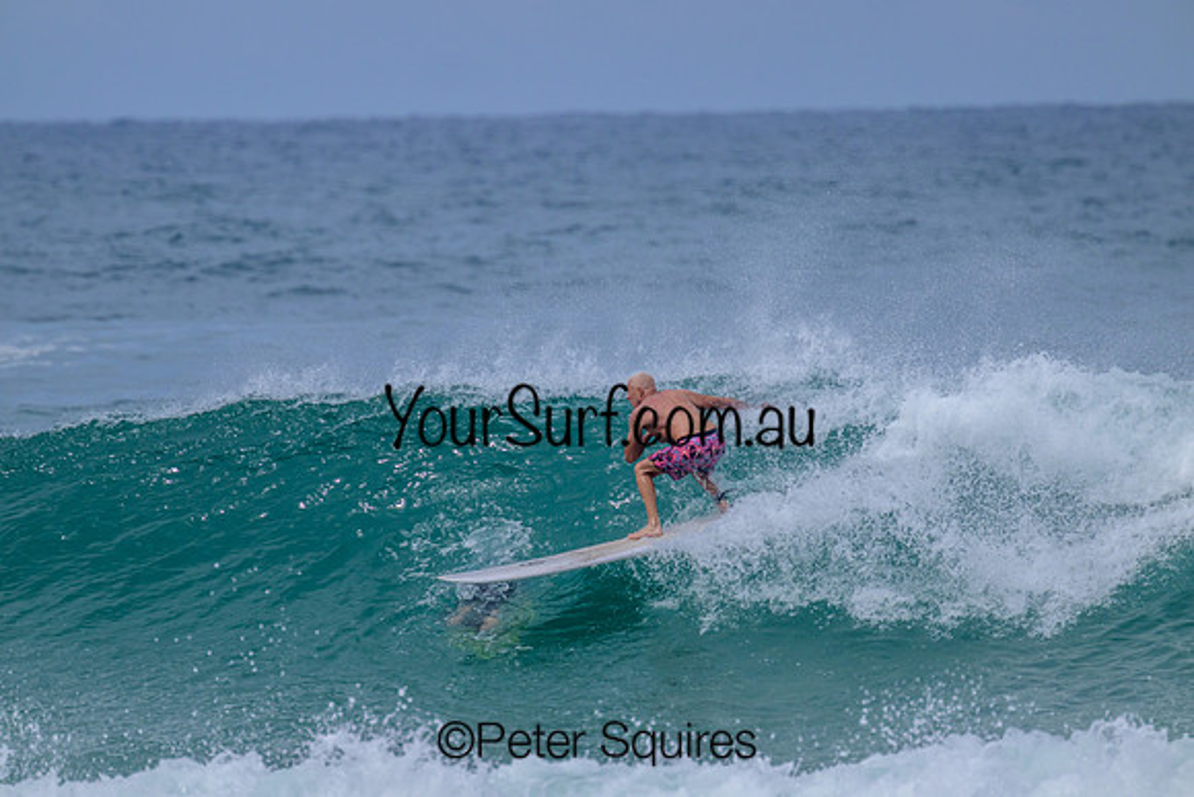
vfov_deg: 1.7
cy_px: 398
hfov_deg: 2.6
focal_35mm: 800
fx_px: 26538
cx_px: 597
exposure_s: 1/2000
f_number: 11
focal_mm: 800
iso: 640
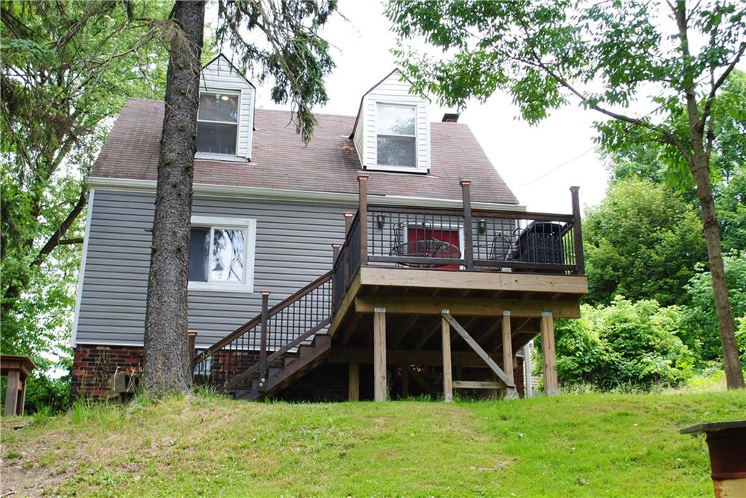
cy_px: 249
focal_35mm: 48
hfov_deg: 41.1
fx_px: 995
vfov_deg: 28.1
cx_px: 373
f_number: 8
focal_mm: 32
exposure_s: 1/80
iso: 200
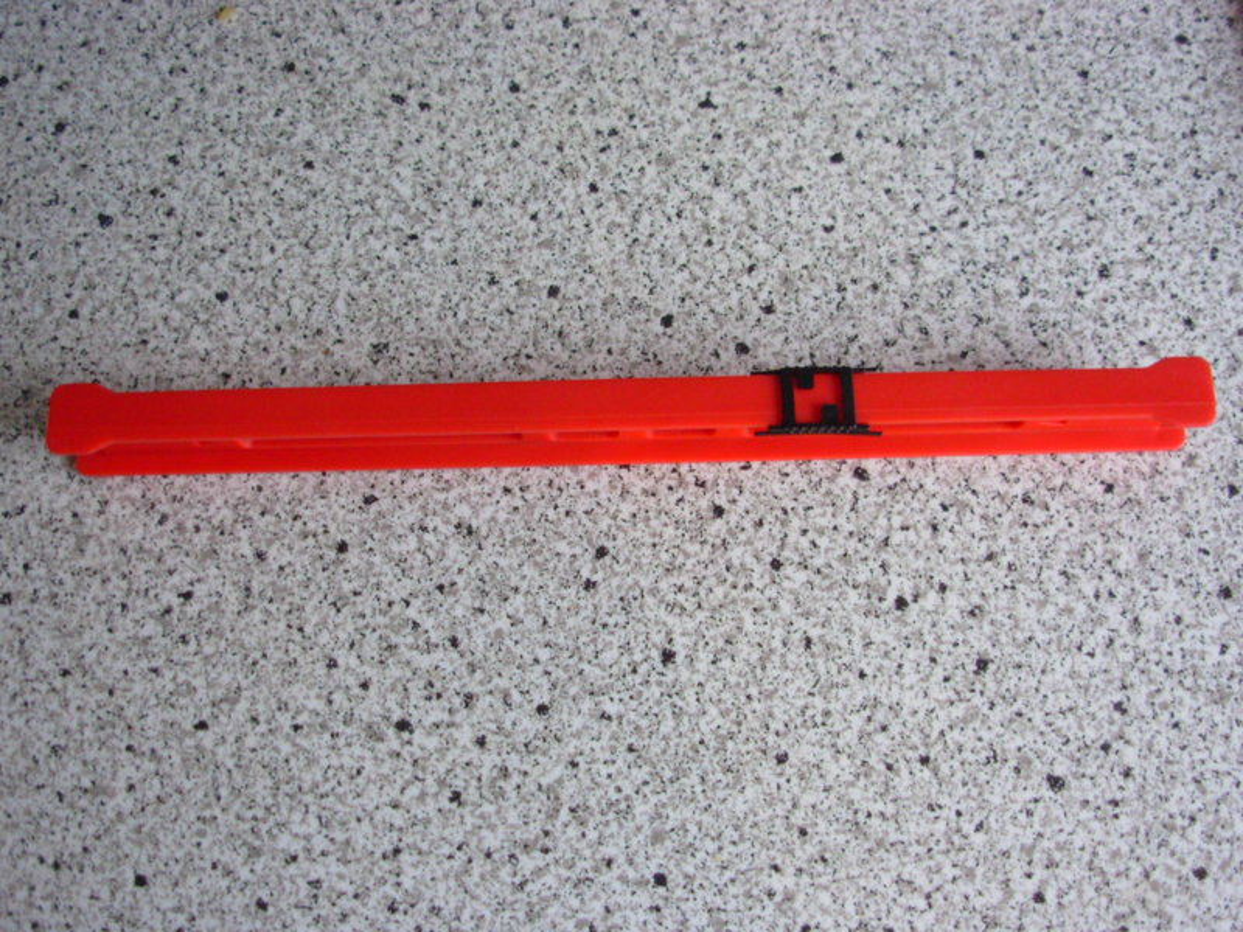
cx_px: 622
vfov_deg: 37.7
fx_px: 1365
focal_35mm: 38
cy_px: 466
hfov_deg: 49.0
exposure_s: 1/8.5
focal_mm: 6.3
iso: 159
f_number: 2.9
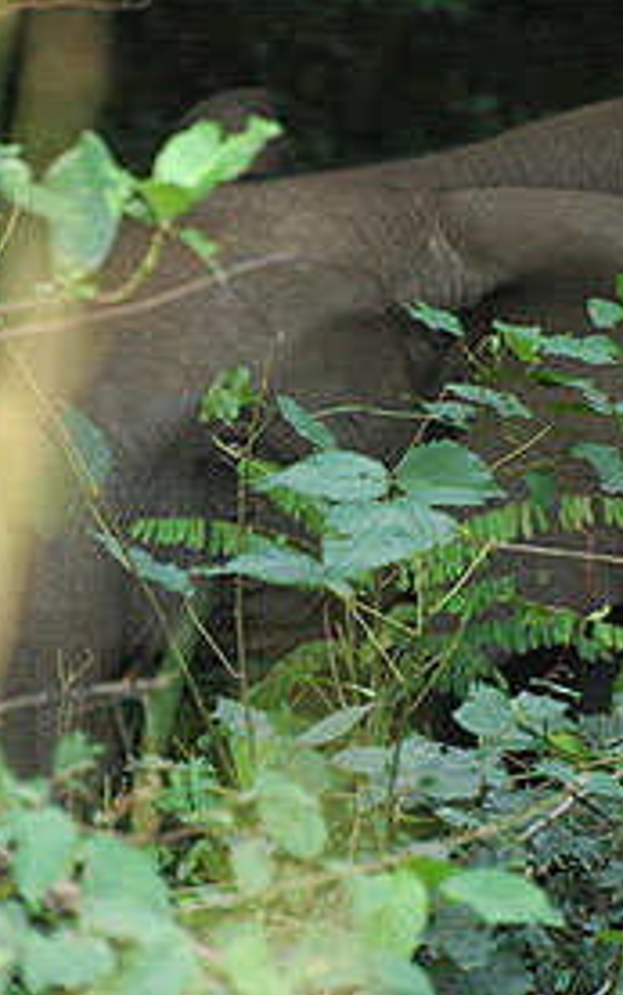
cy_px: 525
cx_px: 241
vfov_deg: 2.8
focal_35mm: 746
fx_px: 20224
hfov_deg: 1.8
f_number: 5.6
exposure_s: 1/125
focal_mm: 300
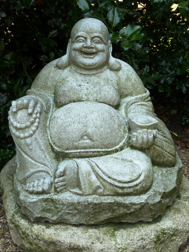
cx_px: 94
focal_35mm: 48
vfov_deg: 39.7
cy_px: 126
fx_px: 349
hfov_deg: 30.3
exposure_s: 1/100
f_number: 4.2
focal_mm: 8
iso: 100
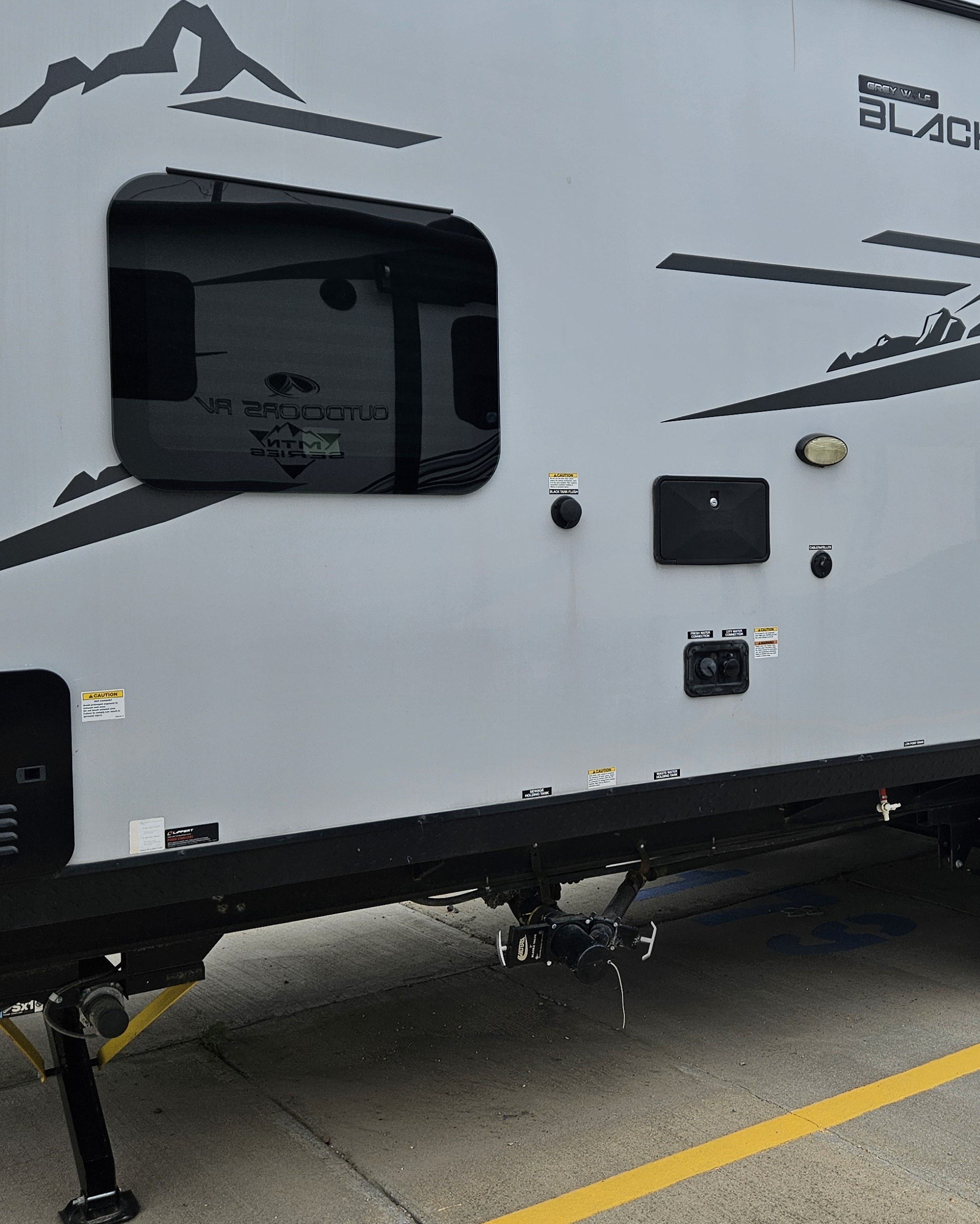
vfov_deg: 47.9
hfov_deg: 38.7
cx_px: 652
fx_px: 1377
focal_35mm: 38
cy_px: 549
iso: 25
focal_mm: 5.4
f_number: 1.8
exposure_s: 1/1746
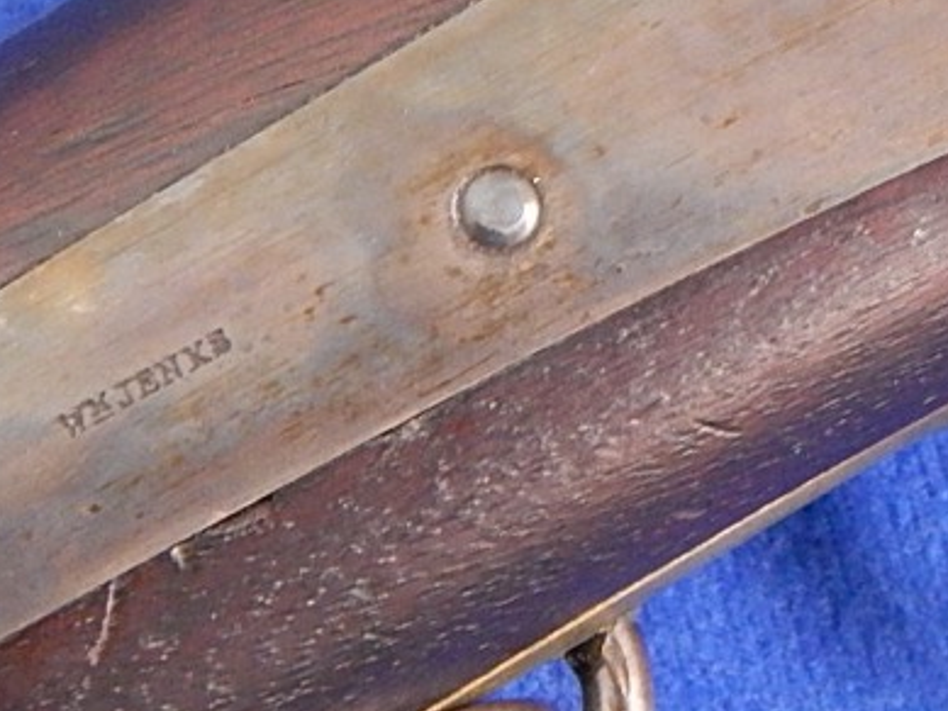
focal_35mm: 125
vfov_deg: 11.7
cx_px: 963
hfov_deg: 15.5
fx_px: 3424
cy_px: -105
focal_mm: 6.8
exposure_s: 1/8
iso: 500
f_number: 3.4
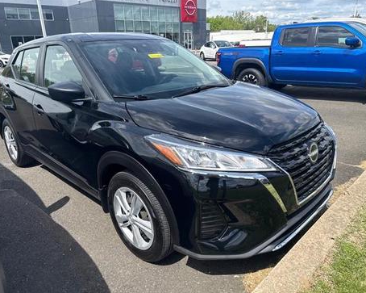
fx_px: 282
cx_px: 175
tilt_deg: -20.2
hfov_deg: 66.0
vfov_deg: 54.9
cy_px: 149
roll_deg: +3.3
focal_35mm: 26
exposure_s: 1/2907
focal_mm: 6.76
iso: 80
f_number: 1.78
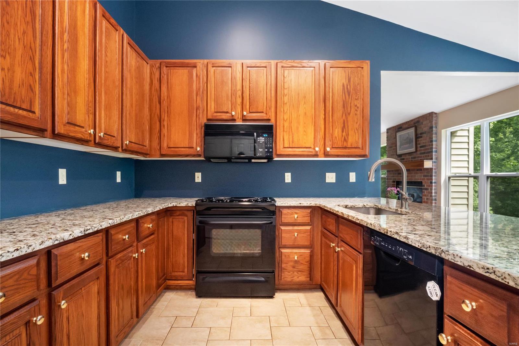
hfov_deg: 96.7
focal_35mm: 16
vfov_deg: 73.7
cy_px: 173
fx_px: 231
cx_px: 260
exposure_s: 1/50
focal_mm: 8
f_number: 10
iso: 400
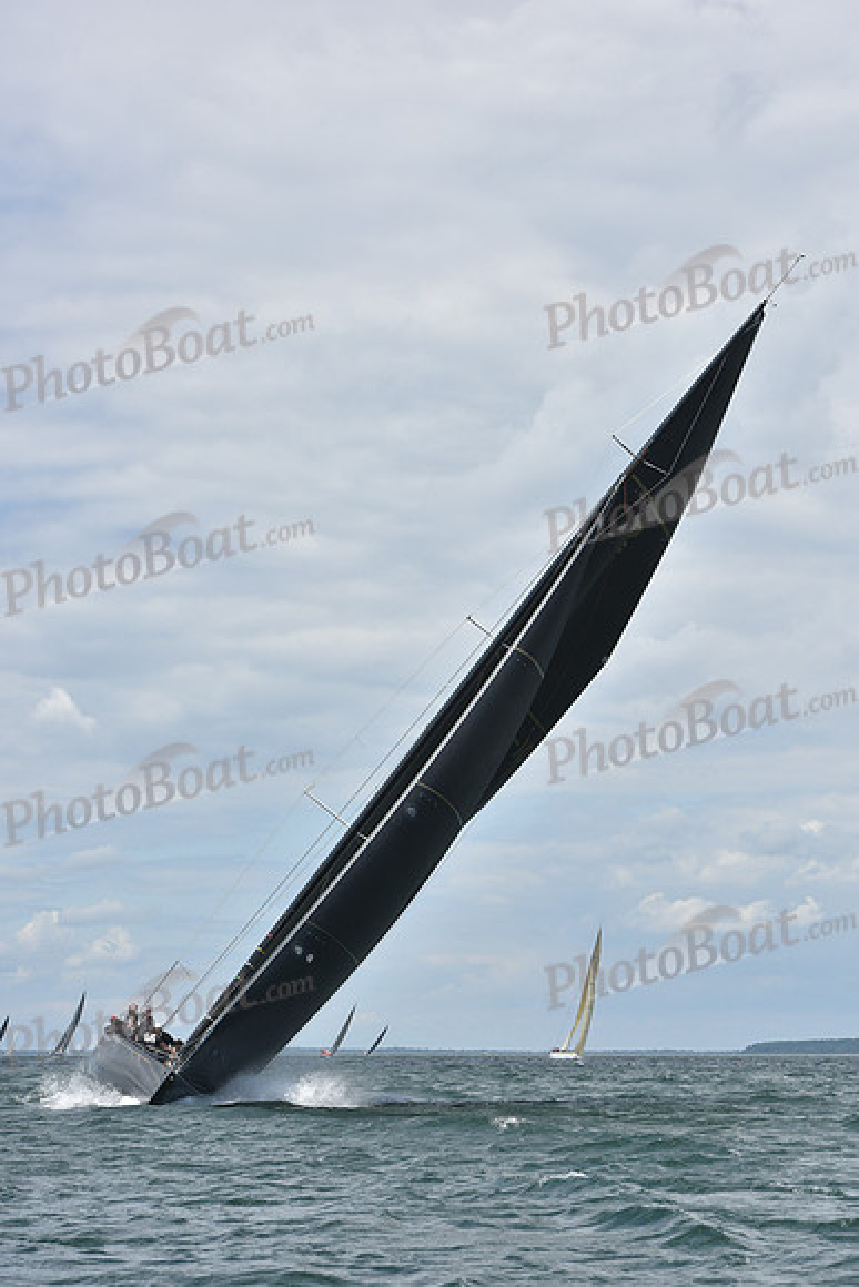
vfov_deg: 21.5
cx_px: 430
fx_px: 3398
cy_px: 644
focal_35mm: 95
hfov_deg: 14.4
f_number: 8
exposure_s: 1/1250
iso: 250
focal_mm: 95
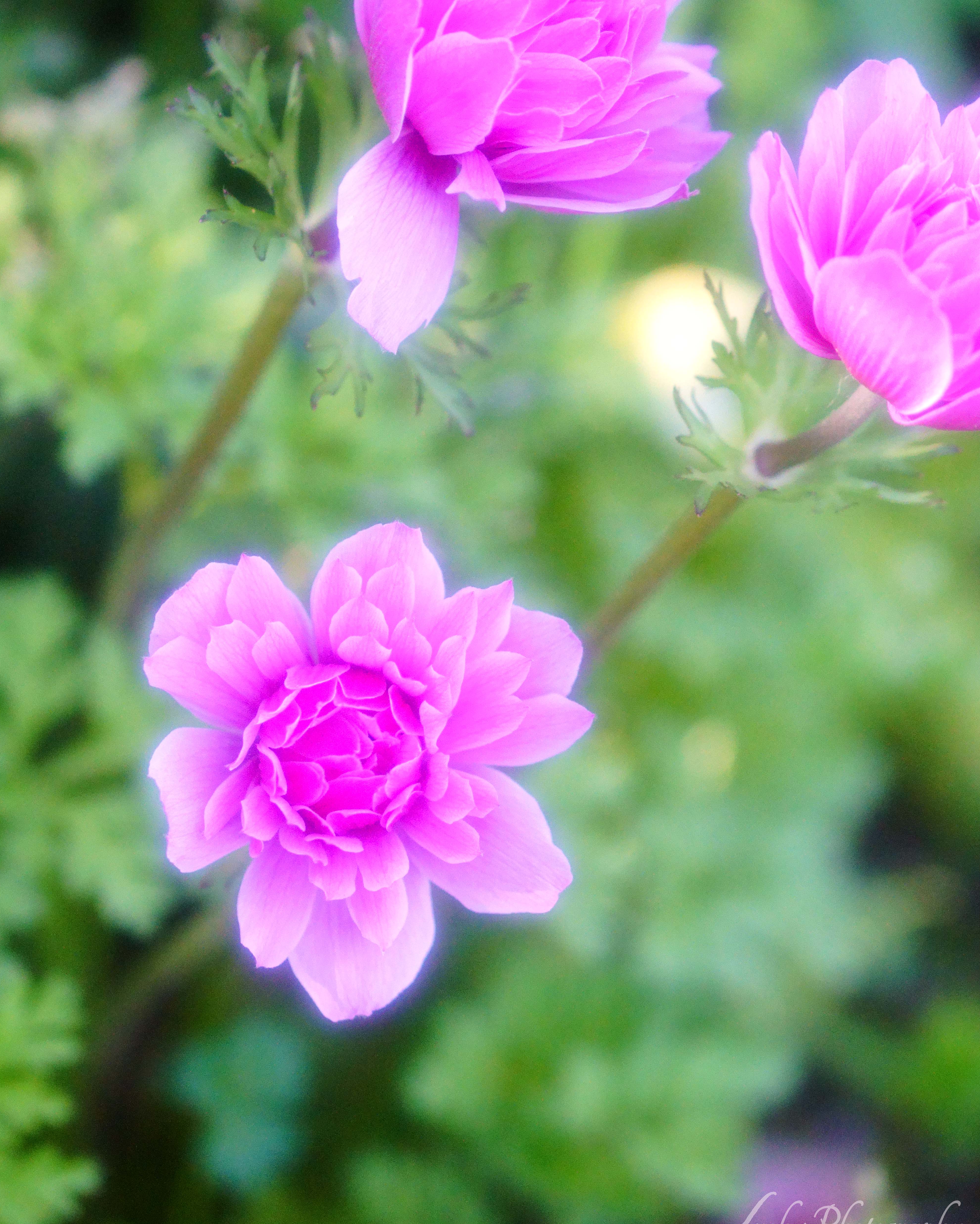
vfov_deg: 12.6
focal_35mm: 153
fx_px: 5547
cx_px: 490
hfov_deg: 10.1
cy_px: 522
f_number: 2.8
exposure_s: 1/1000
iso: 4000
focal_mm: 90
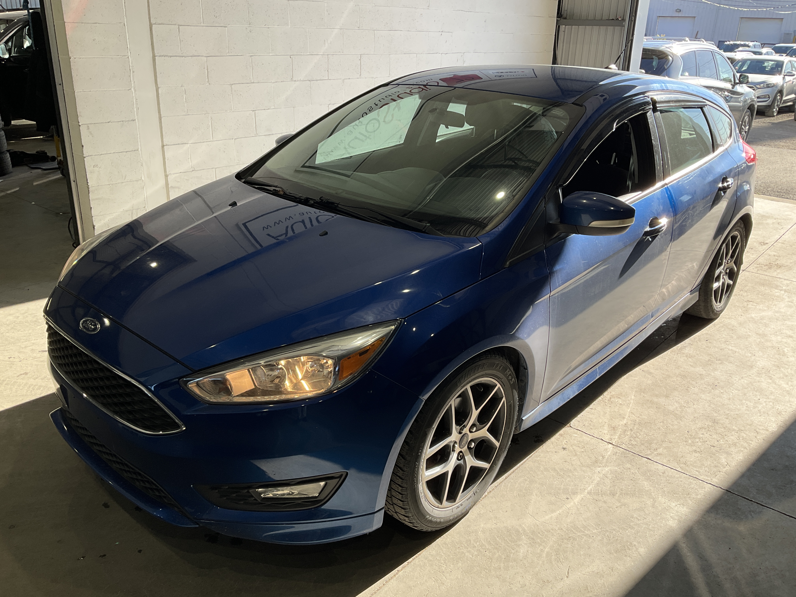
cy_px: 298
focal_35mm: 29
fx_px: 667
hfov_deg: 61.7
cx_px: 398
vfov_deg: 48.2
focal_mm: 3
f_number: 1.8
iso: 25
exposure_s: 1/331
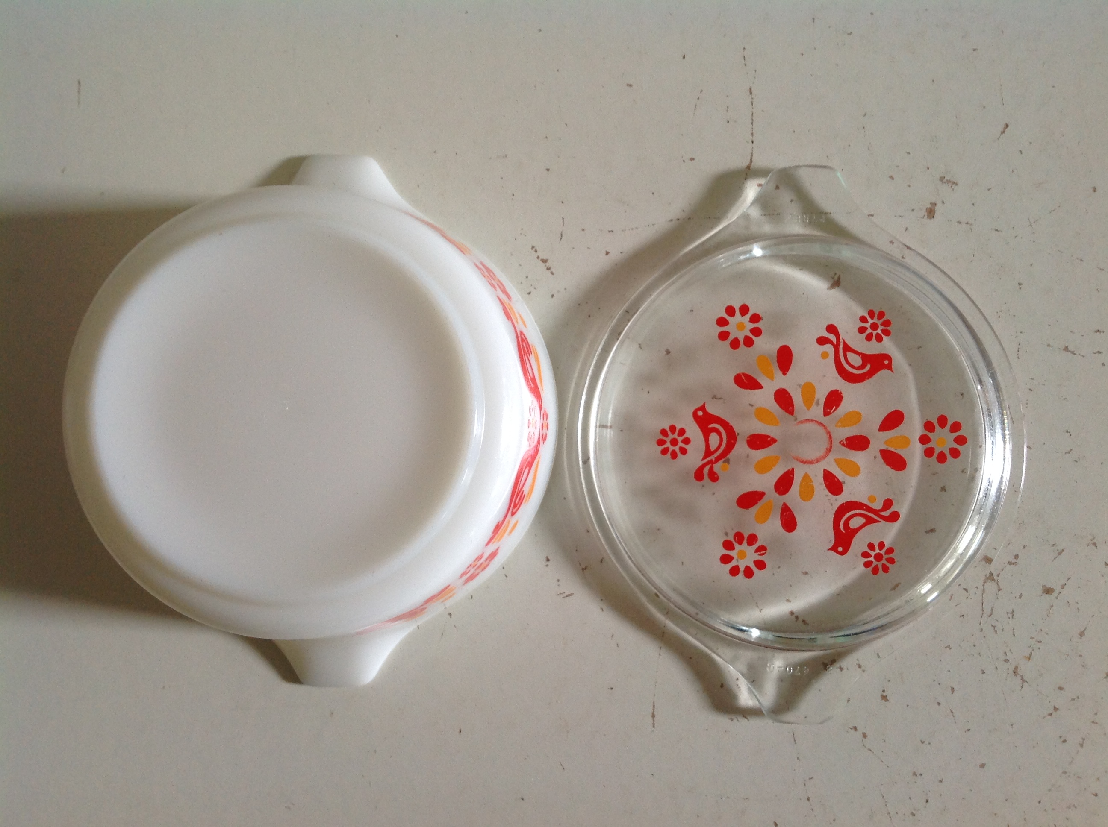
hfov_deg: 52.7
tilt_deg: -87.4
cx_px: 554
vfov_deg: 40.6
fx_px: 1119
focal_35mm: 35
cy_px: 414
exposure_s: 1/15
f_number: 2.4
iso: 80
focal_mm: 4.28
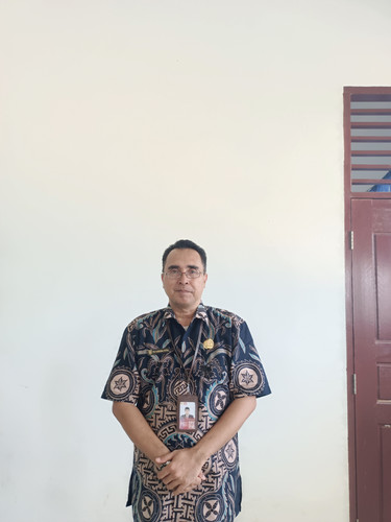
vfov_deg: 69.4
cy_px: 261
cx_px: 196
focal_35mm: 25
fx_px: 377
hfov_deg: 54.9
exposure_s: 1/50
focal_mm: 4.71
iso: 516
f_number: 1.79
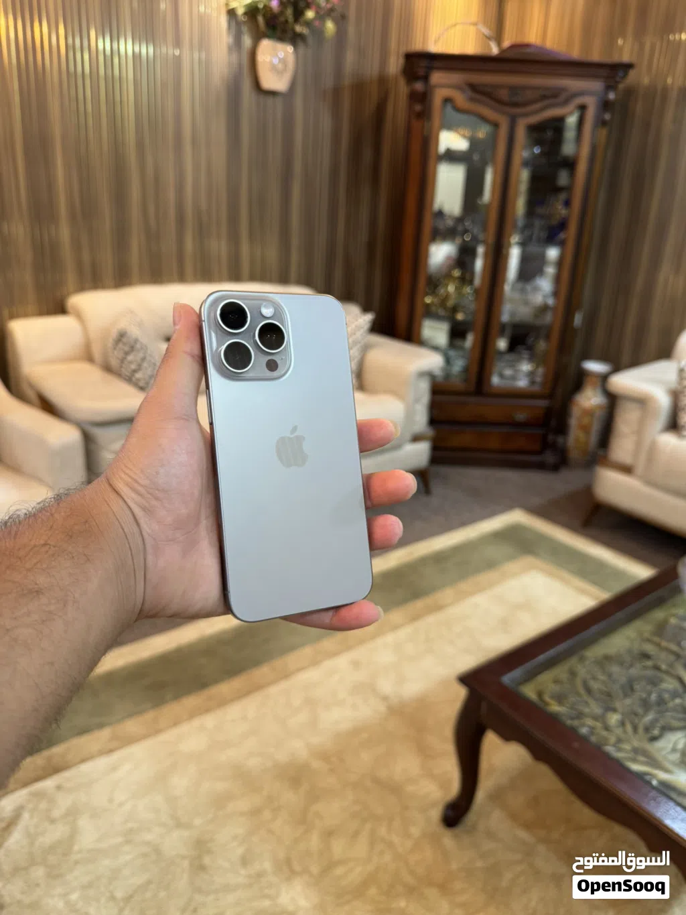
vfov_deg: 71.6
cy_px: 458
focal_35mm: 24
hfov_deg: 56.8
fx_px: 634
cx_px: 343
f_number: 1.78
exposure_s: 1/50
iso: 250
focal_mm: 6.76
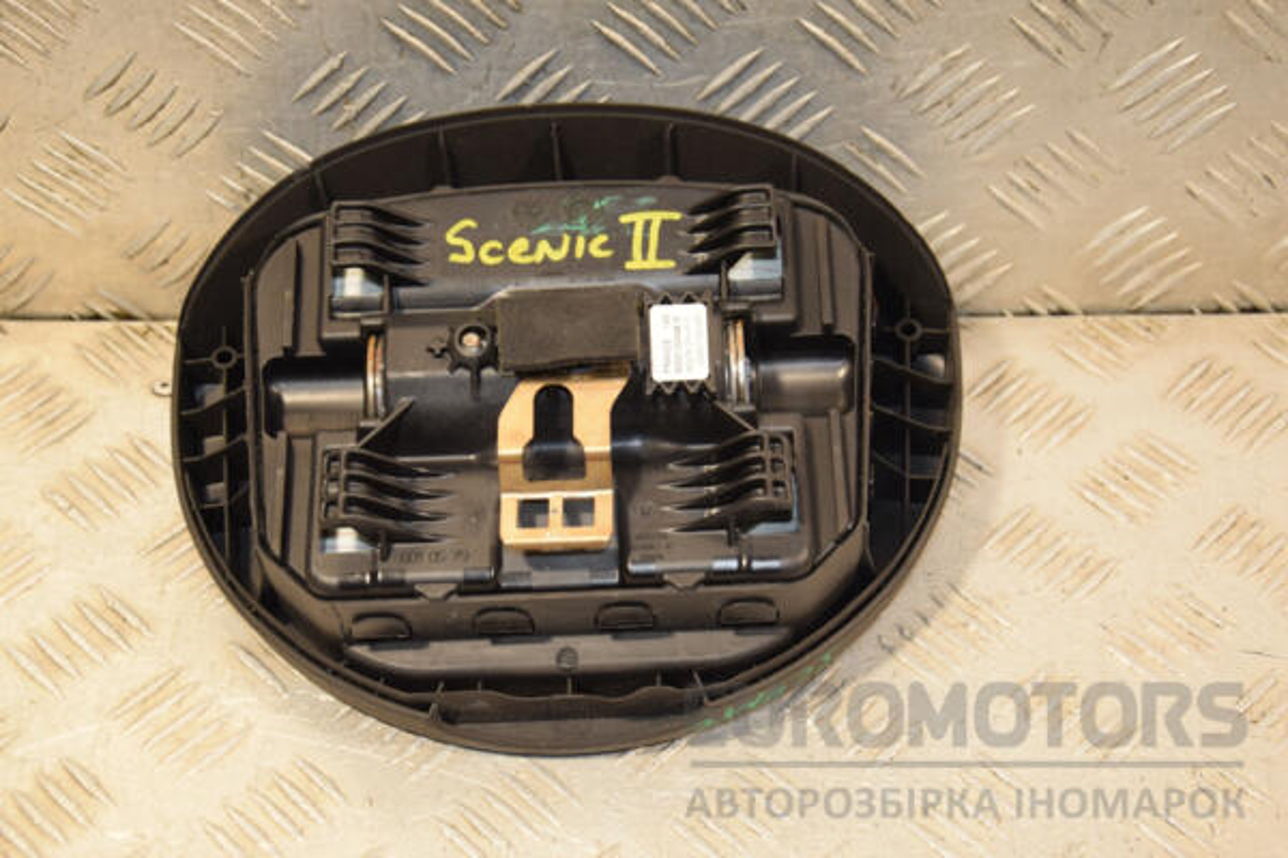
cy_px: 429
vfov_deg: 20.2
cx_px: 644
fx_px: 2415
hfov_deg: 29.9
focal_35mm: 68
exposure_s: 1/200
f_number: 5.6
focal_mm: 45
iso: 800
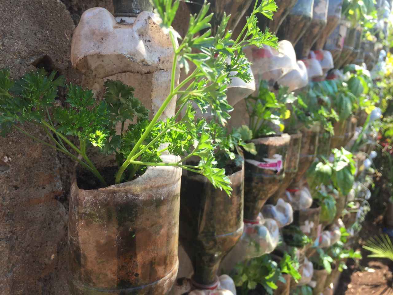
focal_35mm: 29
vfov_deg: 48.2
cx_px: 196
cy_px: 148
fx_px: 329
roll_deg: -2.0
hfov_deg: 61.7
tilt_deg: -8.4
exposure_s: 1/455
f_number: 2.2
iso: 32
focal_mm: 4.15
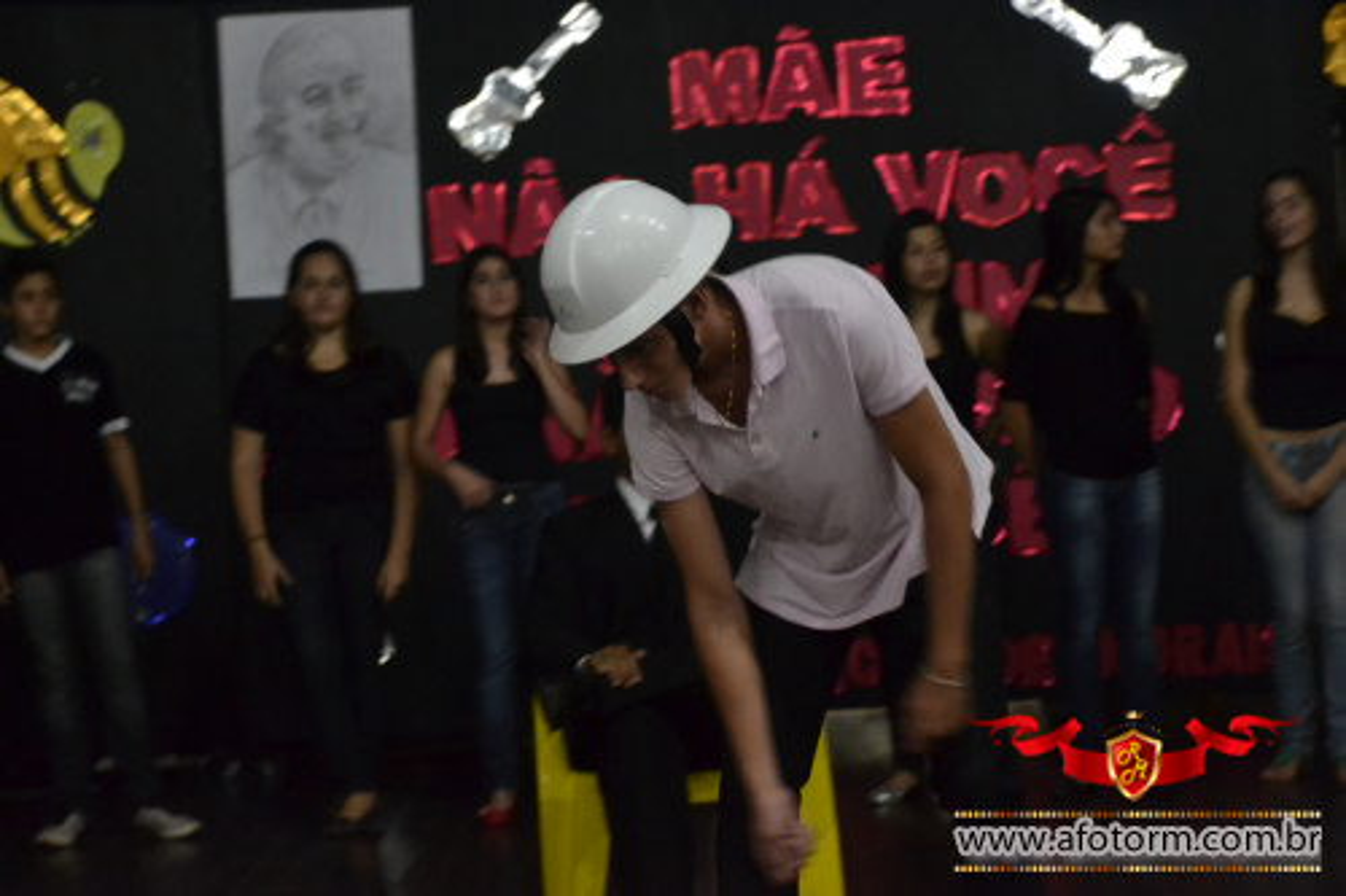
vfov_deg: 13.0
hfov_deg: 19.5
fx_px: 3924
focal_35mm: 105
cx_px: 673
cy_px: 448
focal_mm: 70
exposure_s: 1/25
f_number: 5.3
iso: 3200
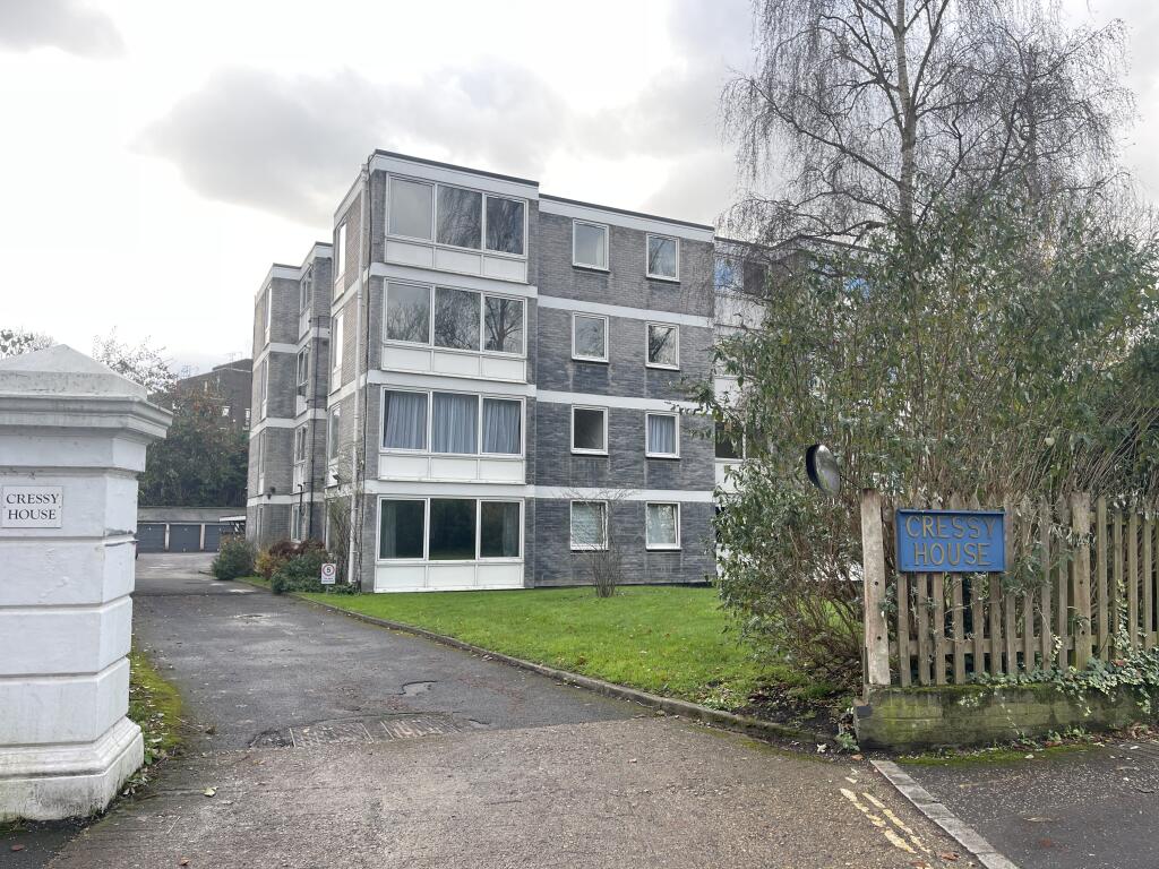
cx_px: 580
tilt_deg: +5.1
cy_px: 434
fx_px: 837
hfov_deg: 69.4
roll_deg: -0.3
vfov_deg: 54.9
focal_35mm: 25
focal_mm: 5.1
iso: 40
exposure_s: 1/185
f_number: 1.6
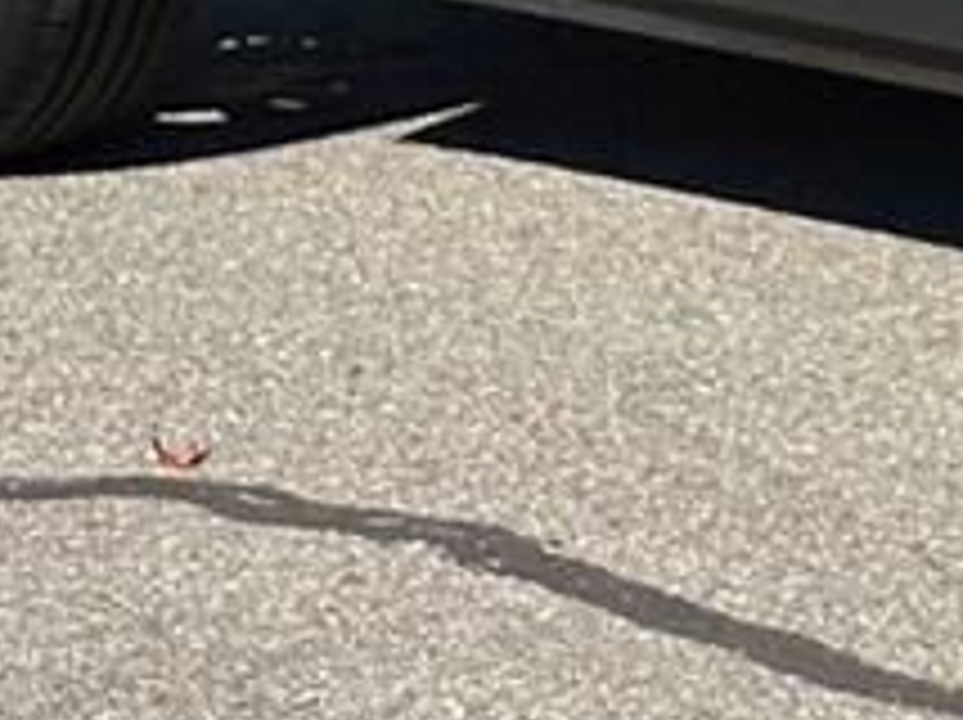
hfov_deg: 7.7
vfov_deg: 5.9
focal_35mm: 249
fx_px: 6919
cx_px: 1652
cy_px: -436
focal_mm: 5.96
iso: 50
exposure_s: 1/1848
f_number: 1.6
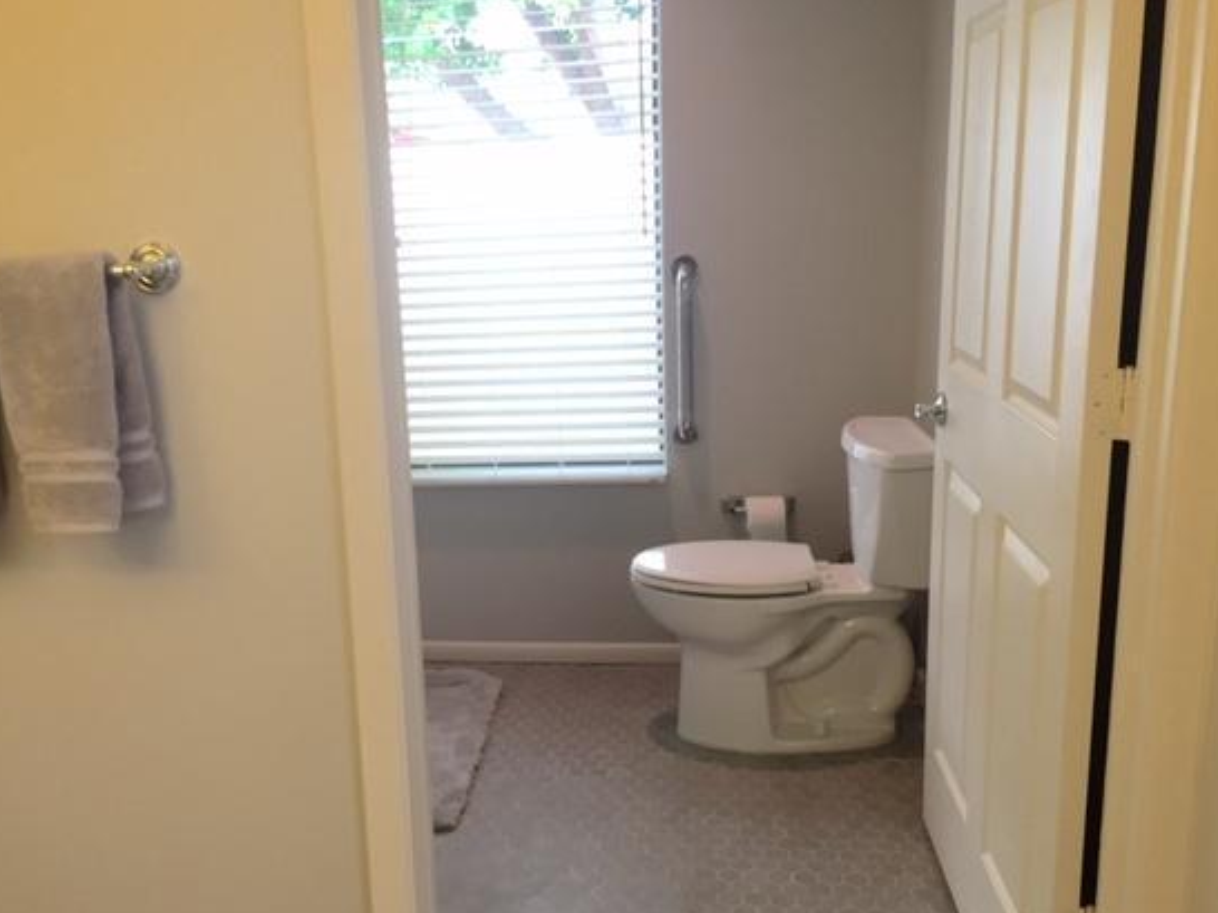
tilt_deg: -13.3
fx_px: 1196
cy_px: 493
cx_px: 520
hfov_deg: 53.8
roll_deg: +0.8
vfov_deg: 41.7
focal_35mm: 34
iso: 32
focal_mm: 4.15
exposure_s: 1/40
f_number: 2.2
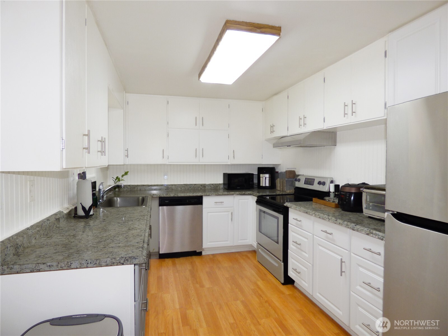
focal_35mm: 20
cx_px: 224
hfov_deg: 81.7
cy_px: 168
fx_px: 259
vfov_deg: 66.0
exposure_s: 1/30
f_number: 2.8
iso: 100
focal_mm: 3.58
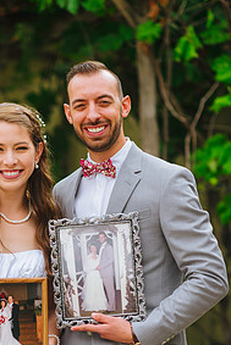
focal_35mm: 135
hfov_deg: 10.2
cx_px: 70
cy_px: 251
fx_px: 1298
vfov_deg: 15.1
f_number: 2
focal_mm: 85
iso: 200
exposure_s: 1/1600
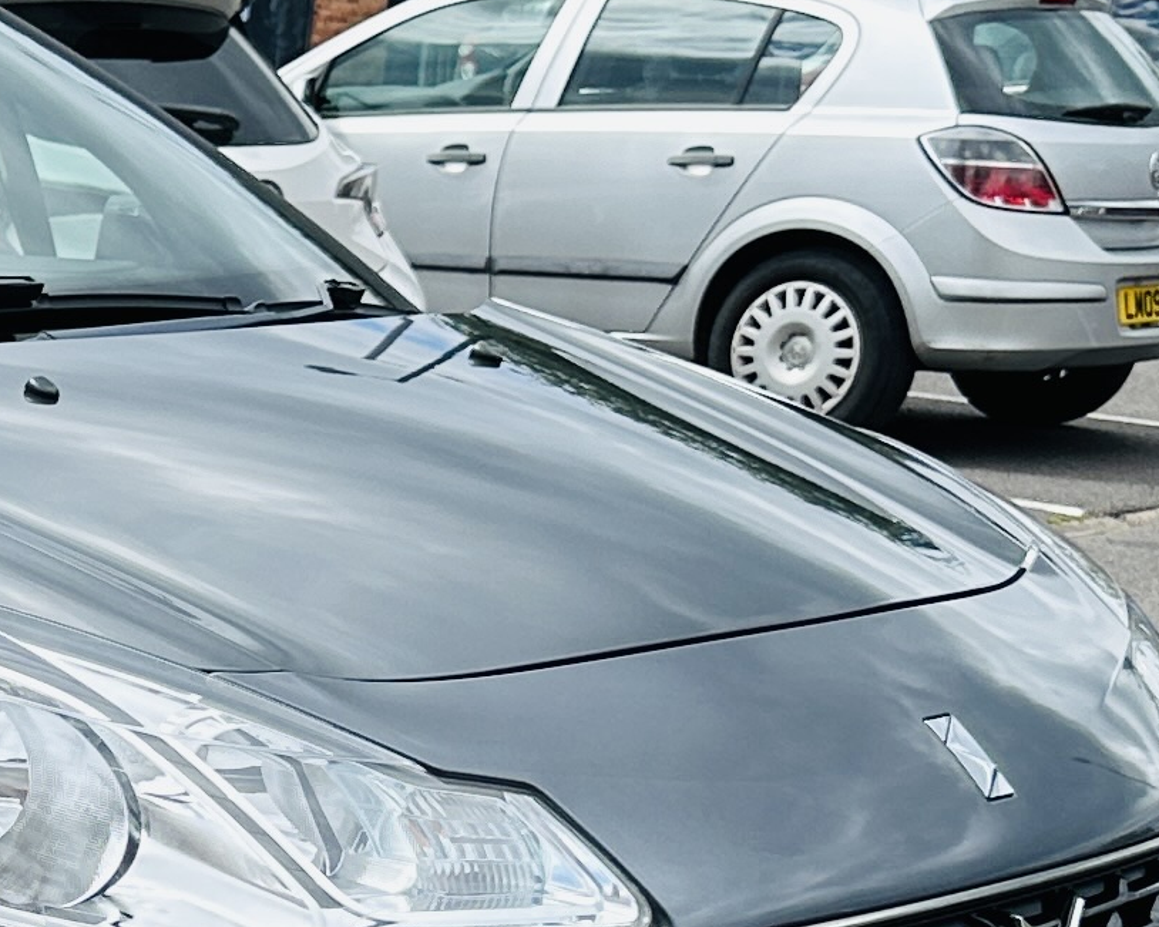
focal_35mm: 116
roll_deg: -3.4
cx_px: -449
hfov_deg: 15.6
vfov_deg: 13.0
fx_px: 3979
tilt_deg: -14.1
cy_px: 1082
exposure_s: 1/2070
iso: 80
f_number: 1.78
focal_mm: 6.86
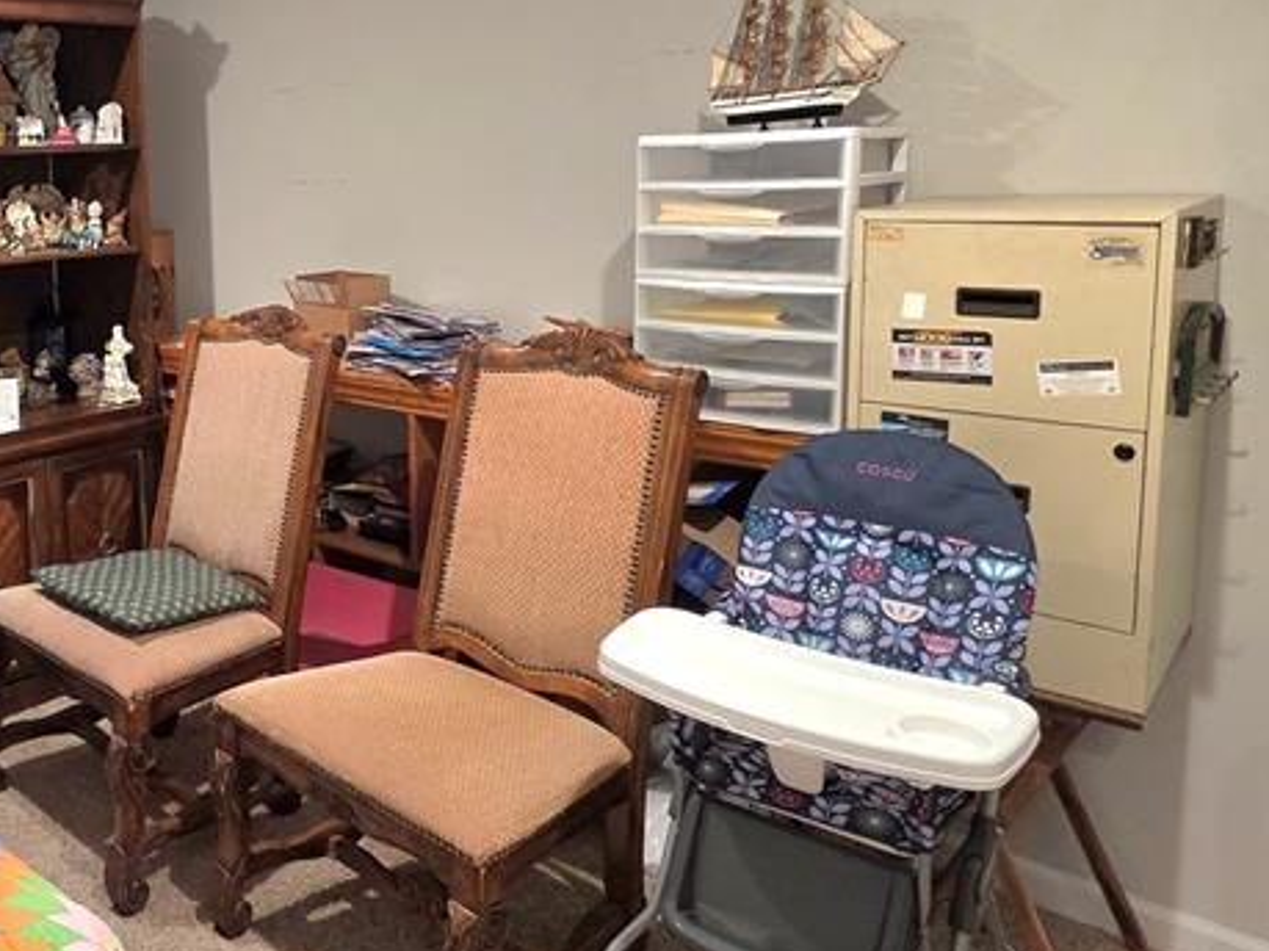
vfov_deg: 47.3
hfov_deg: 52.7
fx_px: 1063
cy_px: 304
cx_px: 86
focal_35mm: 29
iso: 500
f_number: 1.9
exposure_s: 1/60.2
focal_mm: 2.2
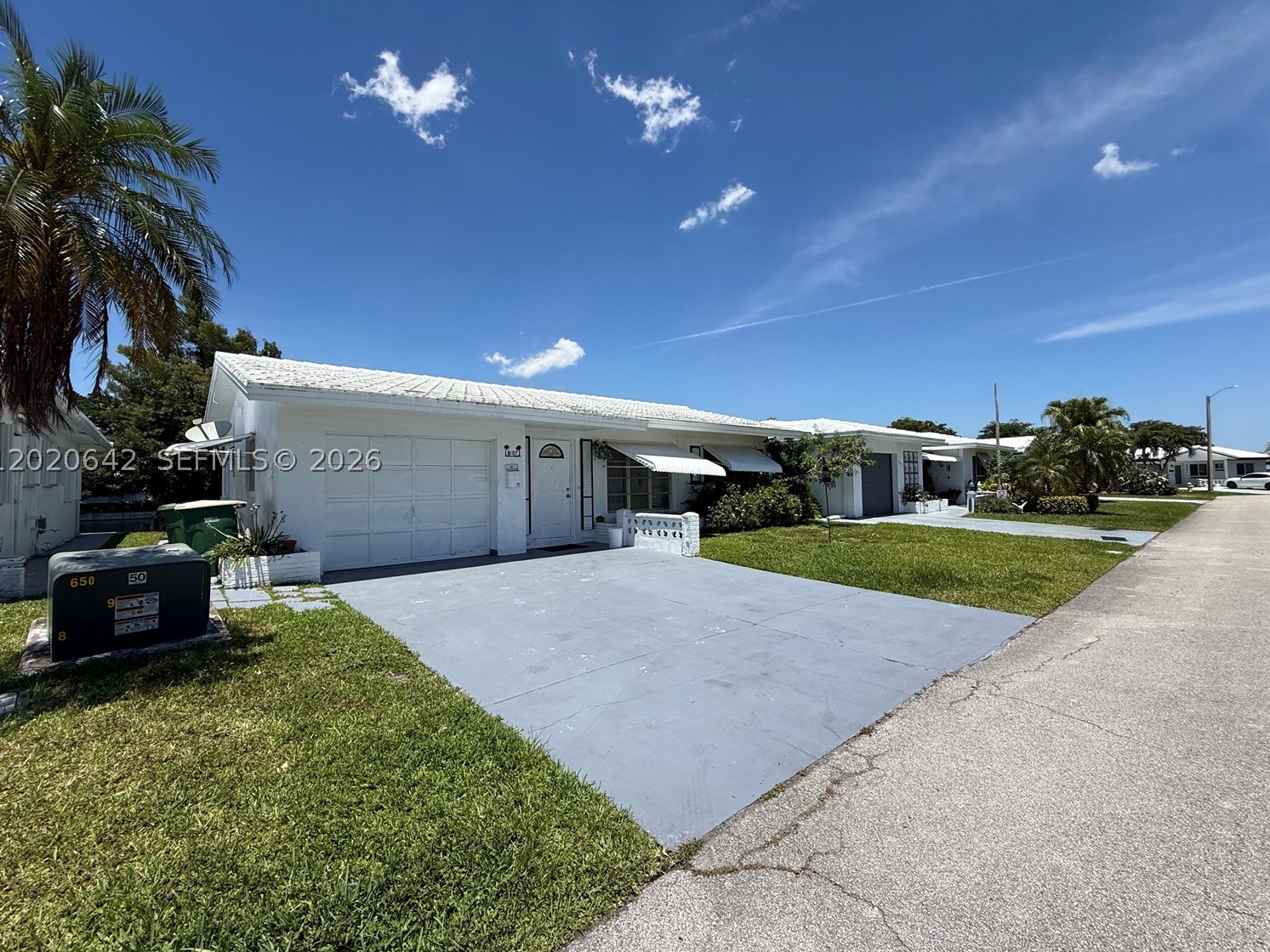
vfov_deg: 81.7
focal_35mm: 15
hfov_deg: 98.2
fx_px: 550
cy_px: 460
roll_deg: +0.6
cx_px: 642
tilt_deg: +2.5
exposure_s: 1/3125
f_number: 2.2
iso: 50
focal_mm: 2.22
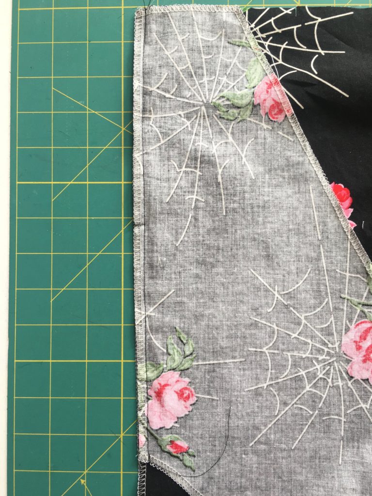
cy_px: 248
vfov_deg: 61.7
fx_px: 416
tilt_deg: -87.3
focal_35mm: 29
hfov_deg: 48.2
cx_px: 186
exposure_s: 1/120
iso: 40
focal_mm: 4.15
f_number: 2.2
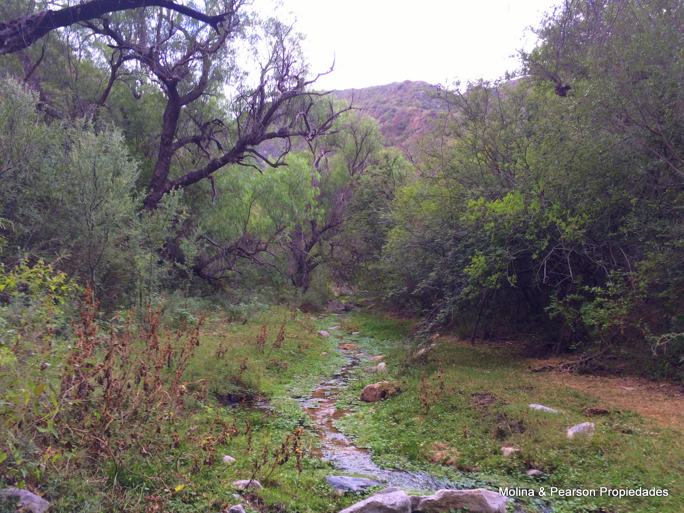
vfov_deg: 48.2
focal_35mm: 29
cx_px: 342
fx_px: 573
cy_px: 256
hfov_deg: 61.7
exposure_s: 1/50
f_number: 2.2
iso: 32
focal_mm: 4.15
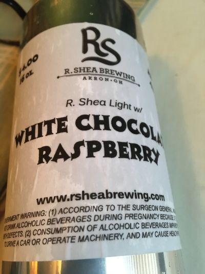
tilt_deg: -60.9
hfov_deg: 48.2
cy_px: 137
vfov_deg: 61.6
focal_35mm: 29
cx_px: 102
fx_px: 229
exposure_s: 1/15
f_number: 2.2
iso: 320
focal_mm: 4.15
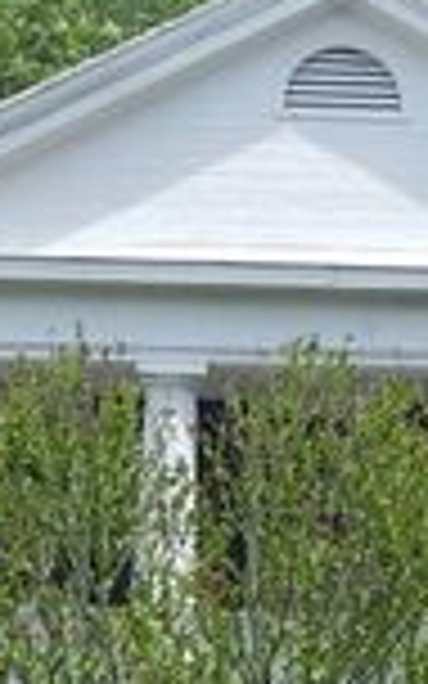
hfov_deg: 6.8
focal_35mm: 188
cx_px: 703
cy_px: 637
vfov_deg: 11.1
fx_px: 3509
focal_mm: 9.7
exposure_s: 1/800
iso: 125
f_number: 3.8
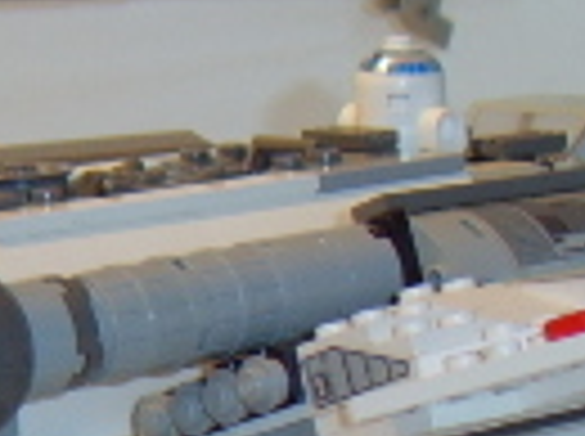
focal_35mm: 153
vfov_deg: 9.5
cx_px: 558
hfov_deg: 12.8
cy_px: 598
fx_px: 2581
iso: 141
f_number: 2.7
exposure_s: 1/30
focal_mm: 8.13
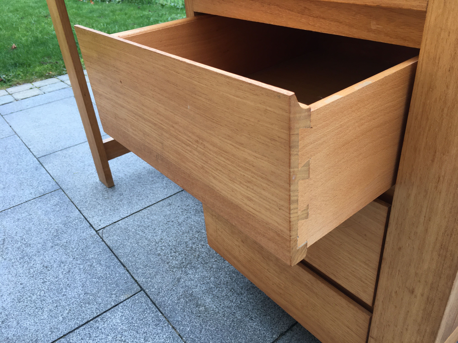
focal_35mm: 29
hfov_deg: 61.7
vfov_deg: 48.2
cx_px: 229
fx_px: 384
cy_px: 172
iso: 40
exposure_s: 1/100
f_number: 2.2
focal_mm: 4.15
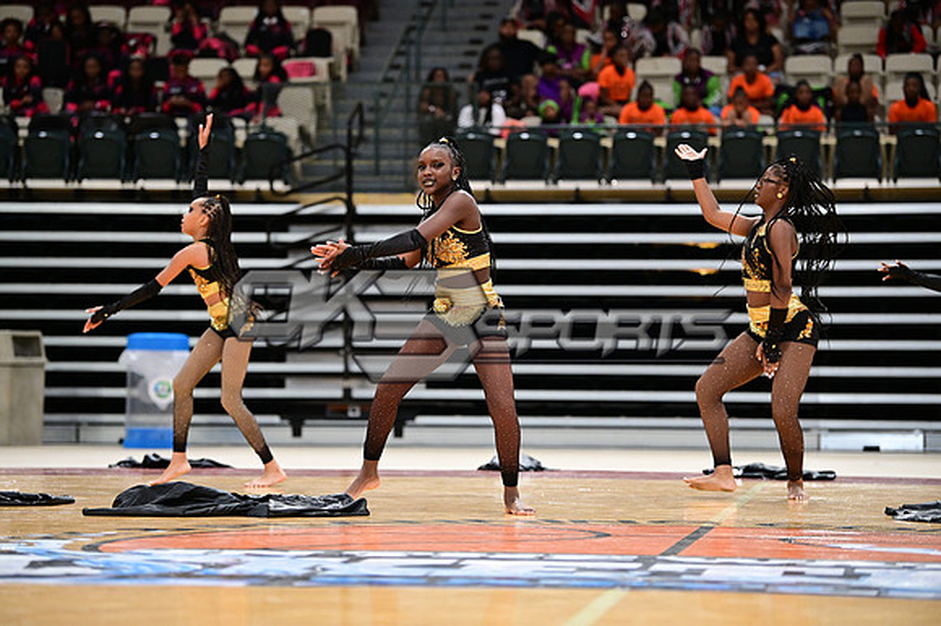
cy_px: 313
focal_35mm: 130
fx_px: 3396
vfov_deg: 10.5
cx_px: 470
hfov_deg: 15.8
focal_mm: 130
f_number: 3.2
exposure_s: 1/1000
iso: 6400
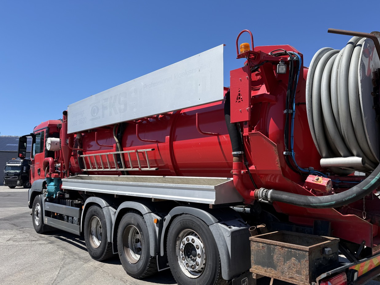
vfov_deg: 49.6
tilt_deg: +1.1
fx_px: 307
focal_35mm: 28
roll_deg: -0.8
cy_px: 166
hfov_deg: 63.0
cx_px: 221
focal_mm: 6.76
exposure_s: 1/3145
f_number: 1.78
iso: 80
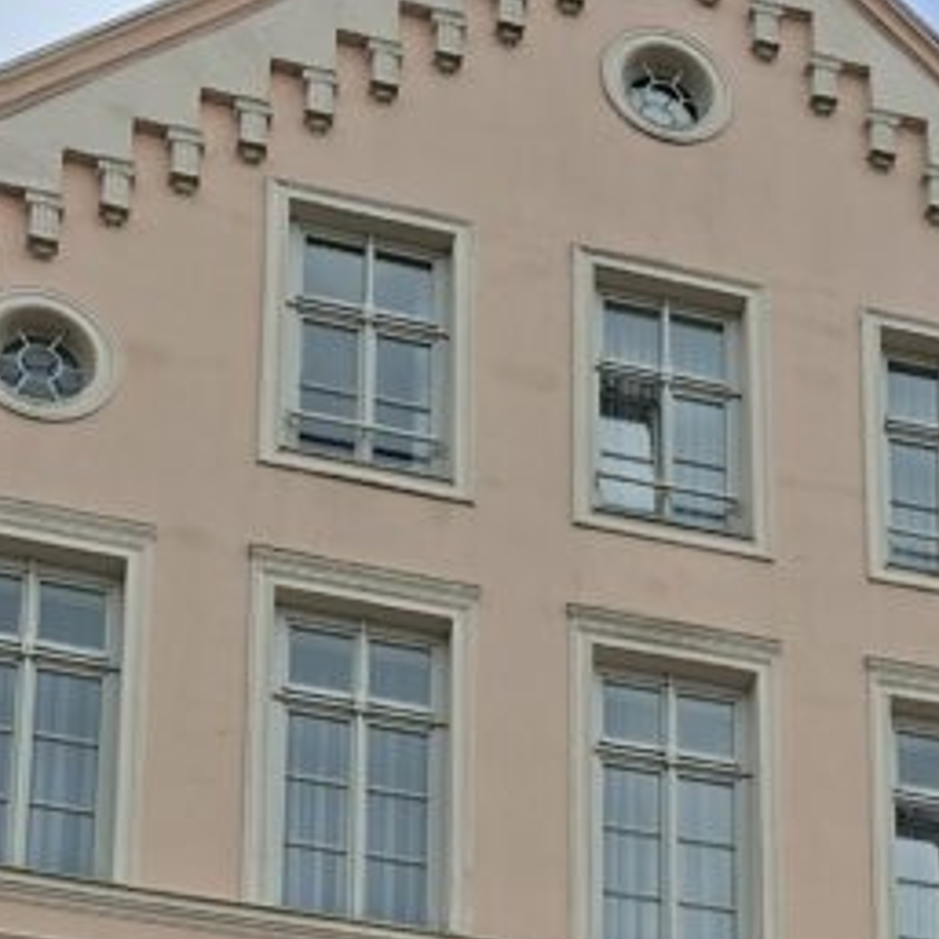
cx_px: 683
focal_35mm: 81
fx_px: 2486
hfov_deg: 21.2
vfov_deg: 18.6
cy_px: 1461
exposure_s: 1/1715
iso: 50
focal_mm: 5.54
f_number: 1.8
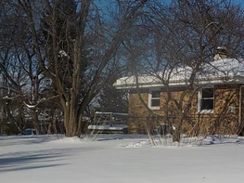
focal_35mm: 73
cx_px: 252
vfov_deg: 20.1
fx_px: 514
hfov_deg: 25.2
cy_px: 81
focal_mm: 4.1
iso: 125
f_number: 6.6
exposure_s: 1/1000
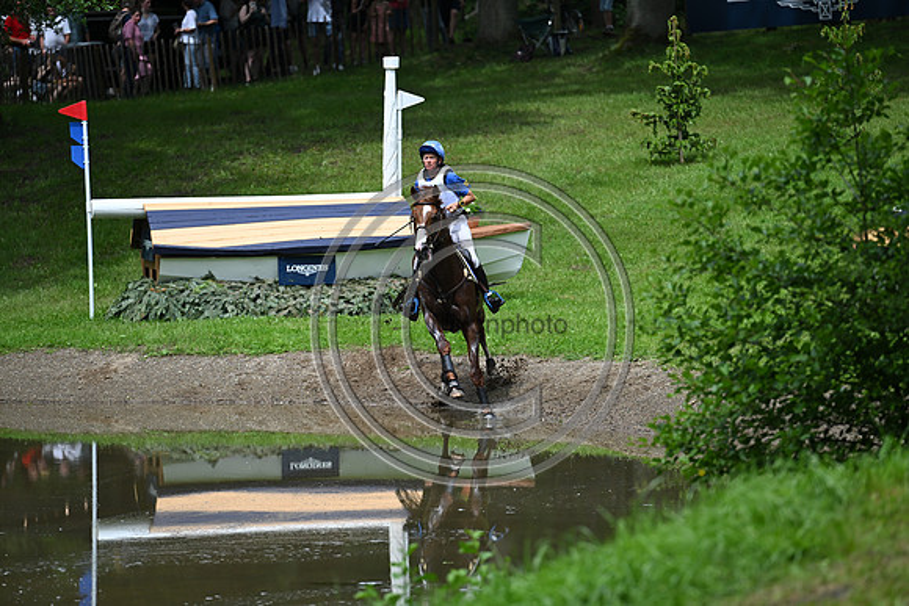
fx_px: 5051
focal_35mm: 200
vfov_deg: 6.9
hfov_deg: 10.3
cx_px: 454
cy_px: 303
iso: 180
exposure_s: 1/1250
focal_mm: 200
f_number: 3.5
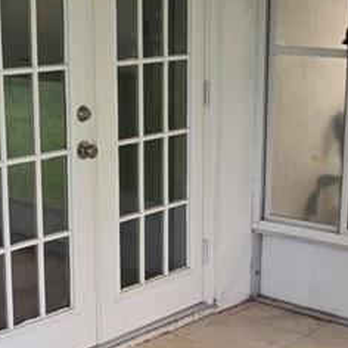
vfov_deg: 22.0
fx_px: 887
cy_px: 257
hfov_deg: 22.2
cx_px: 167
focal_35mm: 78
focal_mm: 2.2
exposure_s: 1/120
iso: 50
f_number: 2.2
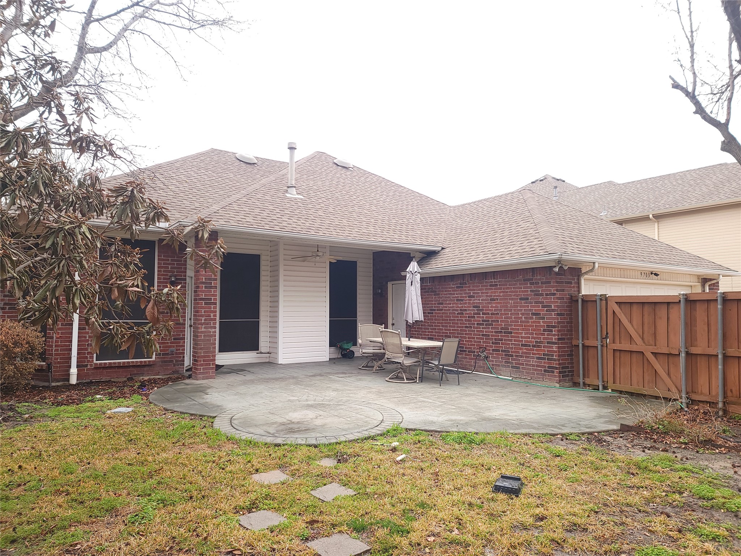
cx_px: 370
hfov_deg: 71.6
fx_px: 514
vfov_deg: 56.8
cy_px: 278
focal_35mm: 24
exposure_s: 1/90
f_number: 1.8
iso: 50
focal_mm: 6.7
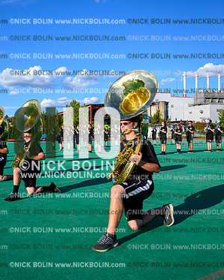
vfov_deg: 51.6
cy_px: 143
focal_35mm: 35
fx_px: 290
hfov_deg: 41.4
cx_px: 67
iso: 100
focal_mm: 24
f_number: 4
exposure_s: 1/500
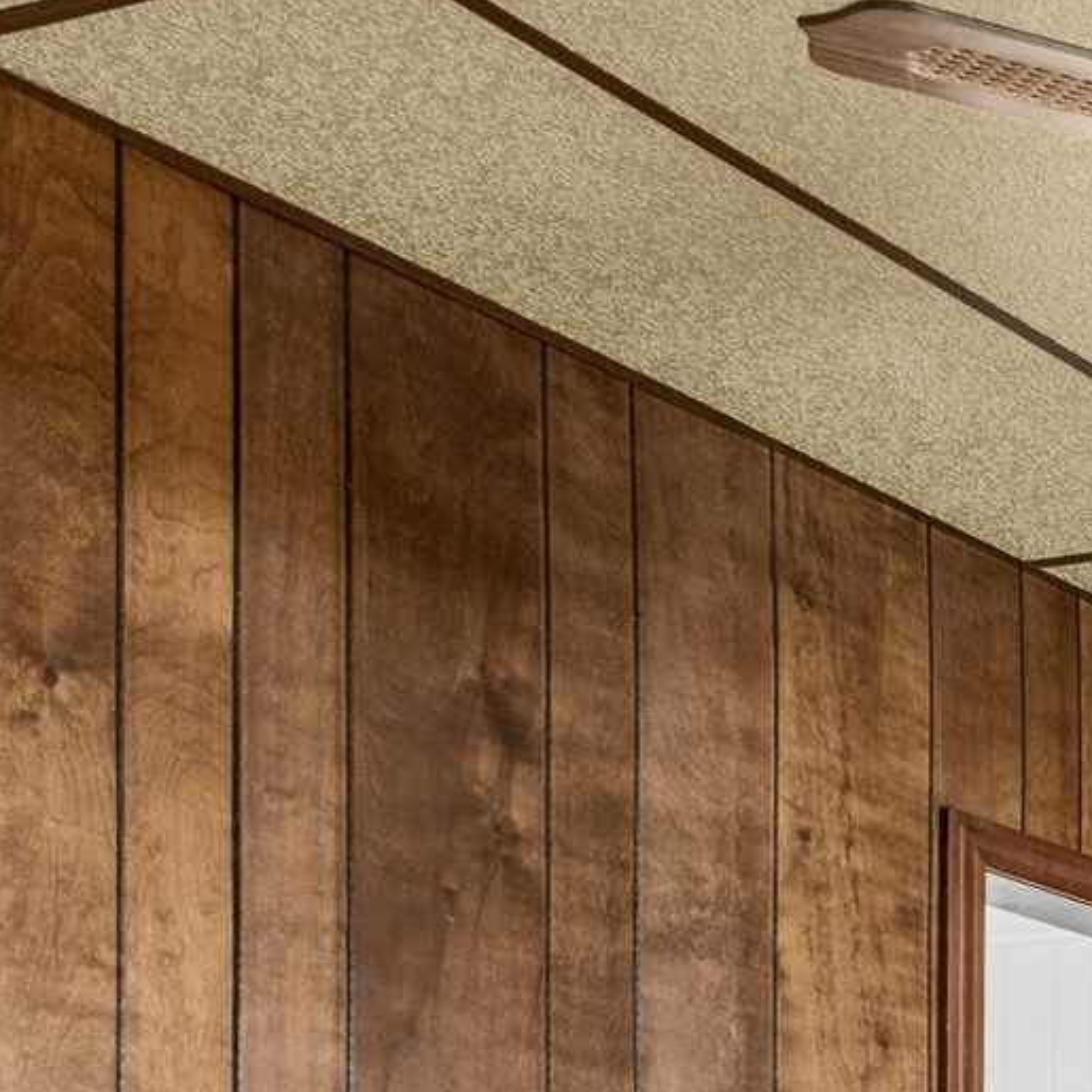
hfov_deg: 17.2
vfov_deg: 21.6
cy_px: 1474
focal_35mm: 71
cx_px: 2218
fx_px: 2534
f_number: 8
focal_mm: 14
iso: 200
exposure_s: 1
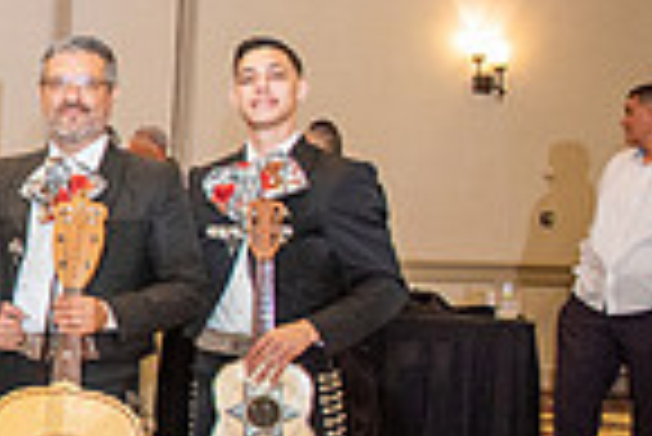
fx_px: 1740
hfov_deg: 16.9
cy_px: 281
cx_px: -576
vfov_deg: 14.3
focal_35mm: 96
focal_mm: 24
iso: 1600
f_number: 2.8
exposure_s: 1/160
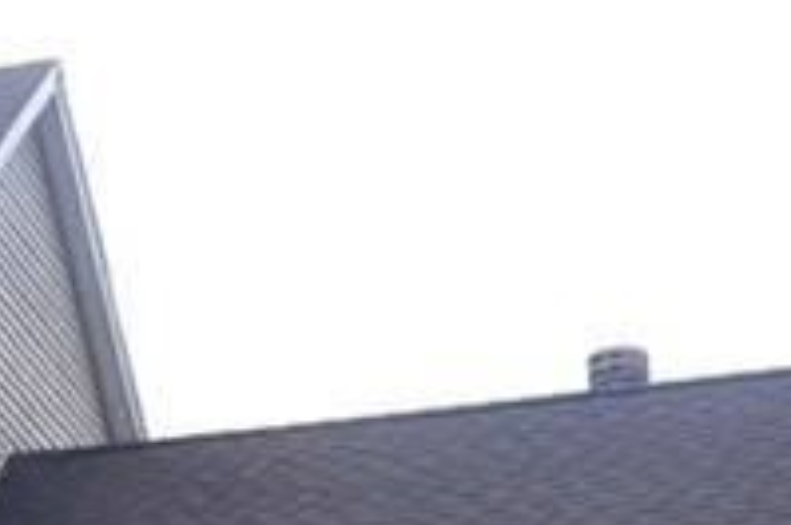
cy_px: 756
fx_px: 3729
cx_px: -529
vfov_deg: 7.9
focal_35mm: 170
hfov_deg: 11.4
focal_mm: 22
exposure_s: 1/200
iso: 400
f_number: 10
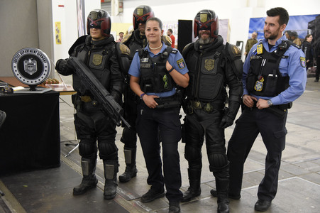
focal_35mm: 46
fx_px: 409
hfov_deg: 42.8
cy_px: 106
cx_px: 160
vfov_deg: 29.2
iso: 5000
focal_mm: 46
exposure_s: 1/80
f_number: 4.5
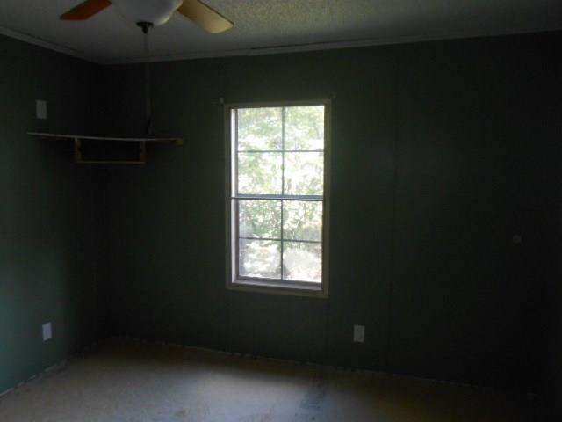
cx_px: 281
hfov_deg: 67.3
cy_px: 211
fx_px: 422
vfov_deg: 53.1
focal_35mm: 26
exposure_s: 1/60
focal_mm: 4.6
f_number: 3.5
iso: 400
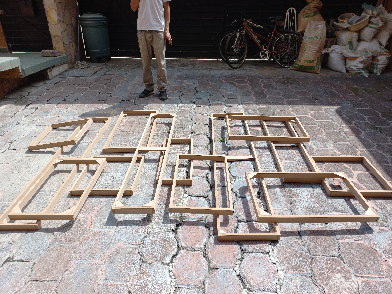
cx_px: 196
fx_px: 283
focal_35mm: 25
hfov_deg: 69.4
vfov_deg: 54.9
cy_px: 147
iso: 25
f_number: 1.8
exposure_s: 1/394
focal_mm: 4.6
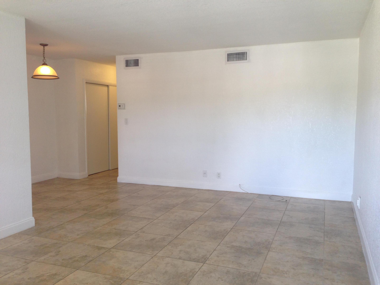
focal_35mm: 33
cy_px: 142
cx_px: 190
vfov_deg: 42.9
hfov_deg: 55.4
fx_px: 362
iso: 50
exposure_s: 1/40
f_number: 2.4
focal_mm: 4.12
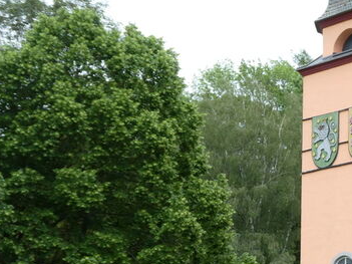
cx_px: 390
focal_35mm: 123
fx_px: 1250
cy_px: 201
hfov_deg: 15.6
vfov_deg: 12.0
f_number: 4.1
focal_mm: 9.6
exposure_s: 1/80
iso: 80
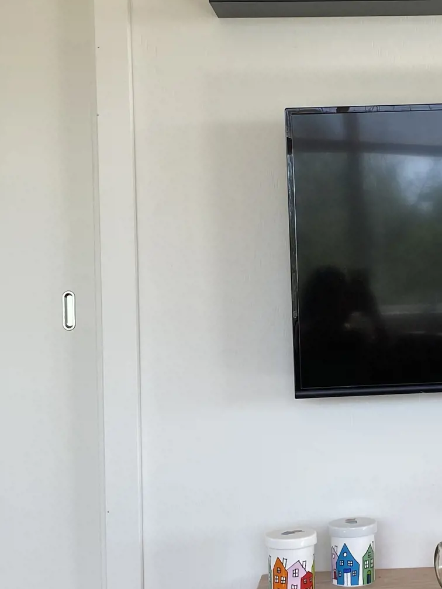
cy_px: 257
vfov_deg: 29.4
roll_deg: +2.4
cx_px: 421
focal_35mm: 66
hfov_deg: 21.6
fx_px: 1124
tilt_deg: +1.8
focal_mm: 4.25
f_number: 1.8
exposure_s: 1/252
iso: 32
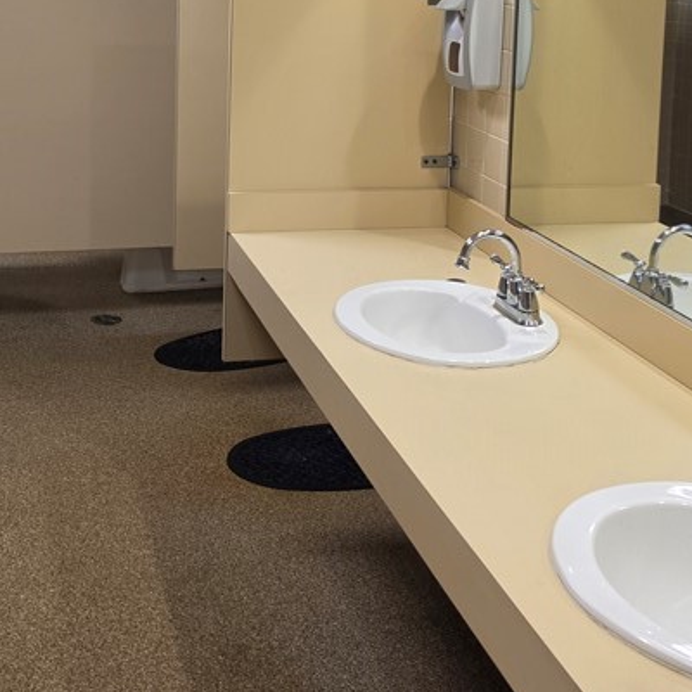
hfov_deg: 32.6
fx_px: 1176
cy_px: 73
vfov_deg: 31.3
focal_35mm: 52
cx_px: 249
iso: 100
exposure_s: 1/120
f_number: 1.4
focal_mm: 6.5
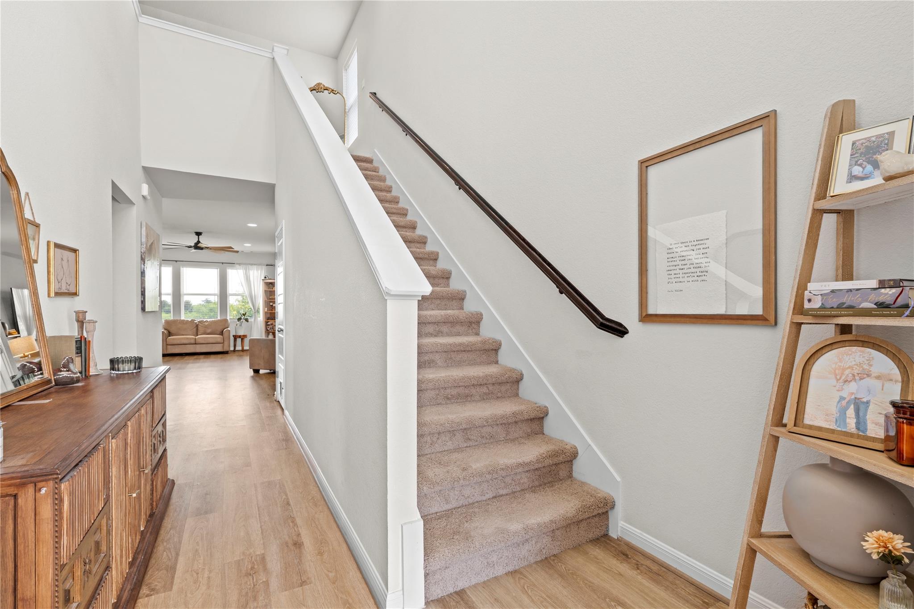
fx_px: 406
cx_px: 457
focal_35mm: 16
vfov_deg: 73.7
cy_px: 304
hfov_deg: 96.7
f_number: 10
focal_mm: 16
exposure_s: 1/1.25
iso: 250
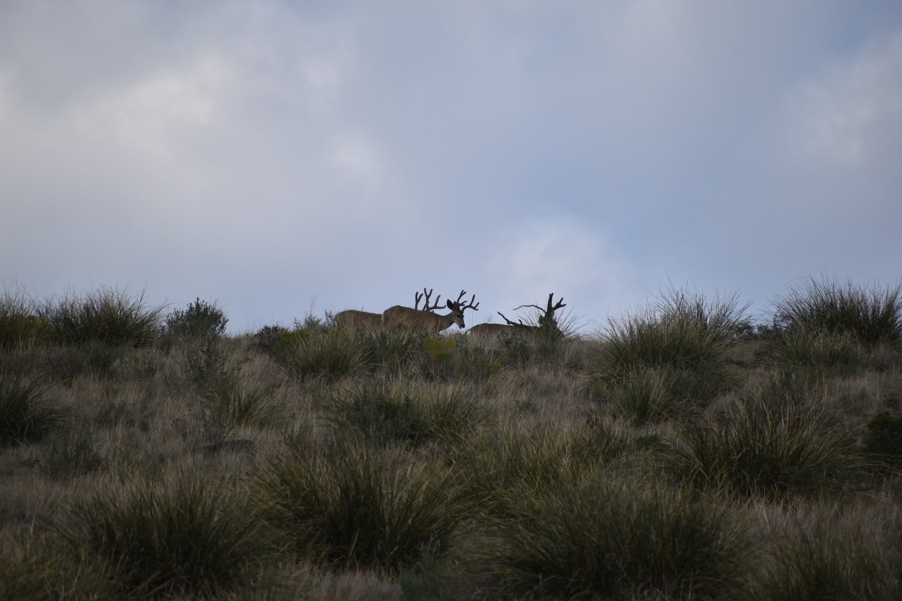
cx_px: 451
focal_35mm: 450
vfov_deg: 3.1
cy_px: 300
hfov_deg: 4.6
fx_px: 11274
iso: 400
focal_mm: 300
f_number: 6.3
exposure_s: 1/1250
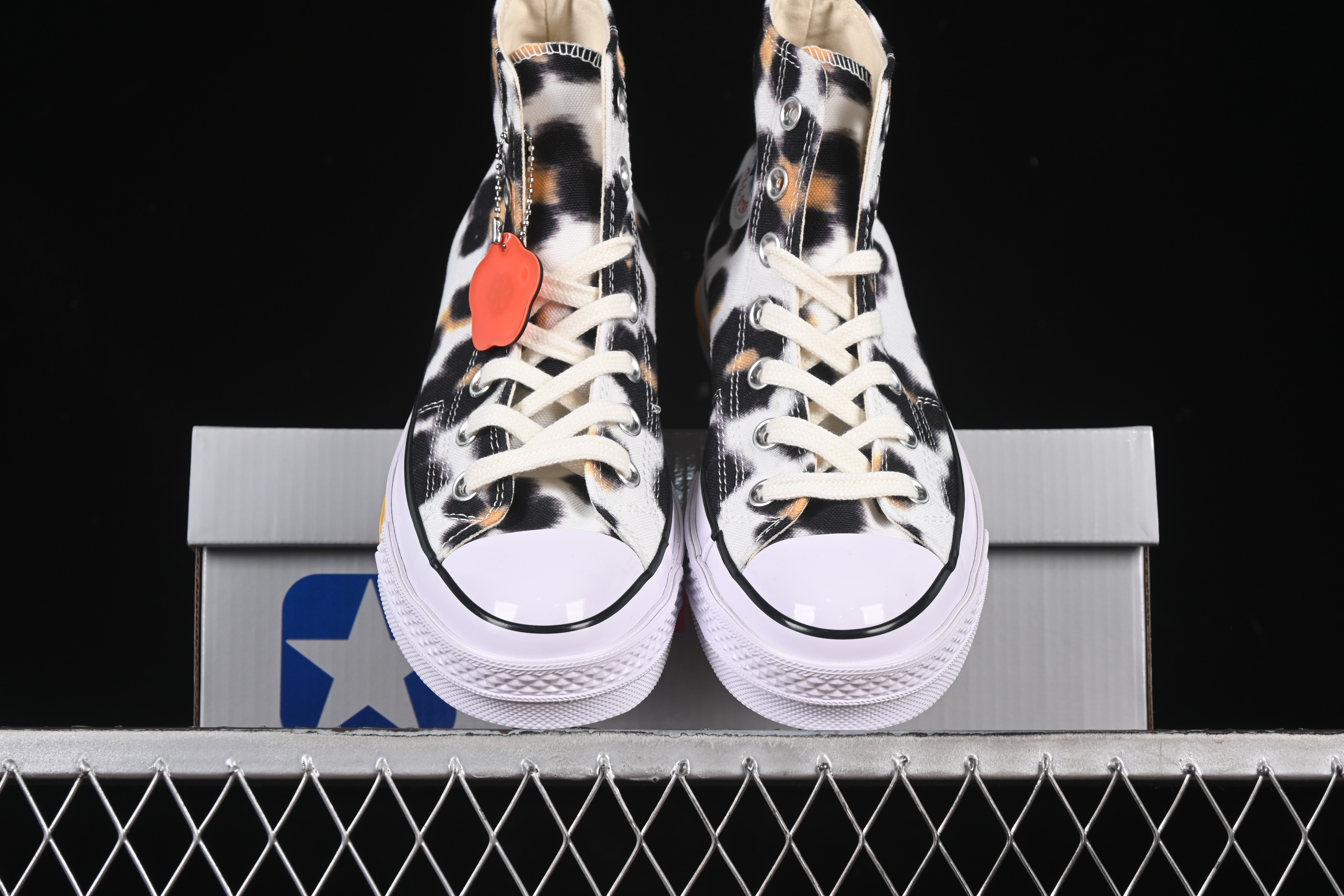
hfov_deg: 27.0
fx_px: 2800
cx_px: 672
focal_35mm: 75
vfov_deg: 18.2
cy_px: 448
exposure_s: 1/80
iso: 160
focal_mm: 50
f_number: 7.1
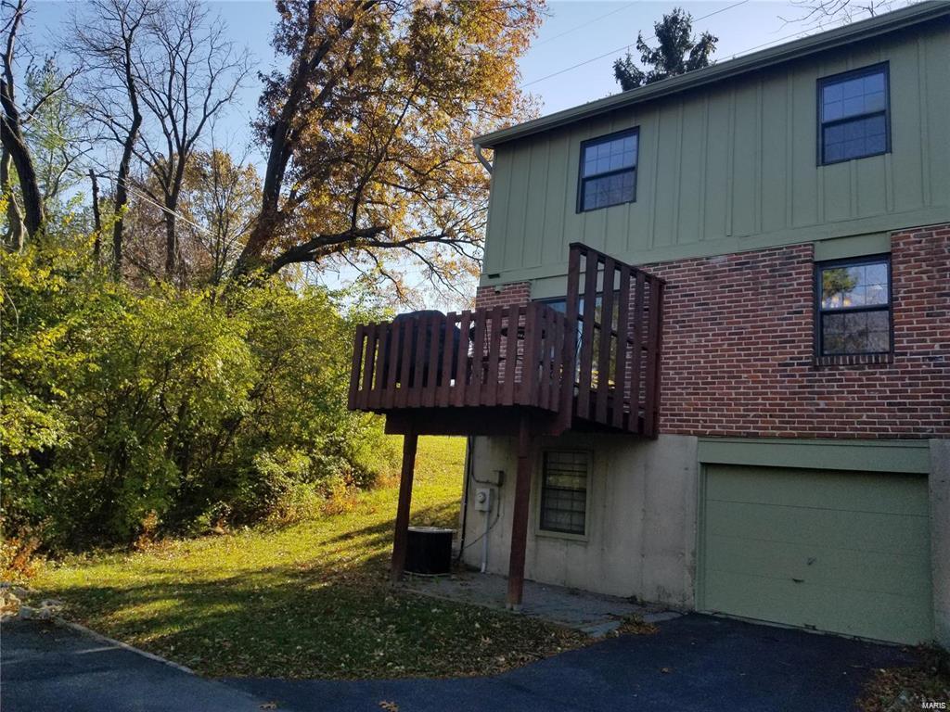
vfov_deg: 53.1
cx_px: 475
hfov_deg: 67.3
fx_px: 714
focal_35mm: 26
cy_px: 356
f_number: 1.7
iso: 50
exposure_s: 1/1285
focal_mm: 4.25
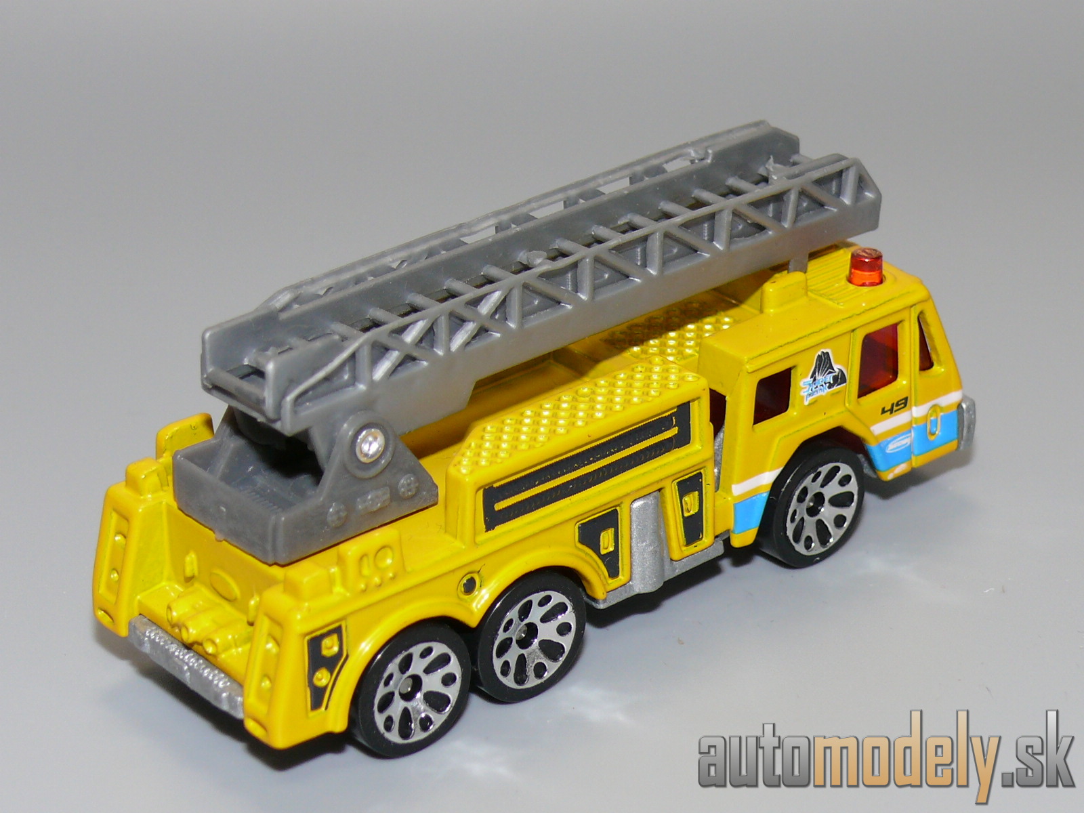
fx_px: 3194
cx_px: 542
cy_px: 406
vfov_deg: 14.5
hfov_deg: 19.3
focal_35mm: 102
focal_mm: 13.4
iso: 100
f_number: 4
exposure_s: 1/30
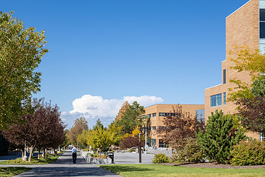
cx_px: 69
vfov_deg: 25.9
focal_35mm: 52
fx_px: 383
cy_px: 118
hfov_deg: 37.3
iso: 100
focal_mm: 31
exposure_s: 1/160
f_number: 13
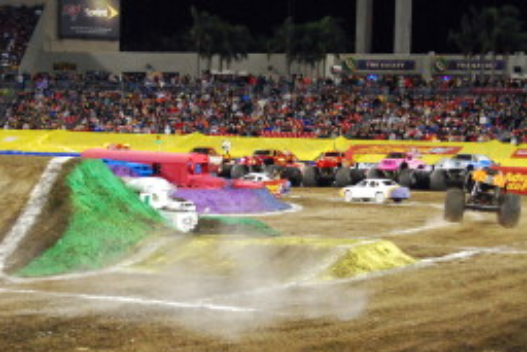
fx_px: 1889
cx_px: 270
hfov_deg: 15.9
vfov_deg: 10.6
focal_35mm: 129
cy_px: 230
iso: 1600
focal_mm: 44
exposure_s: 1/200
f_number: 4.8
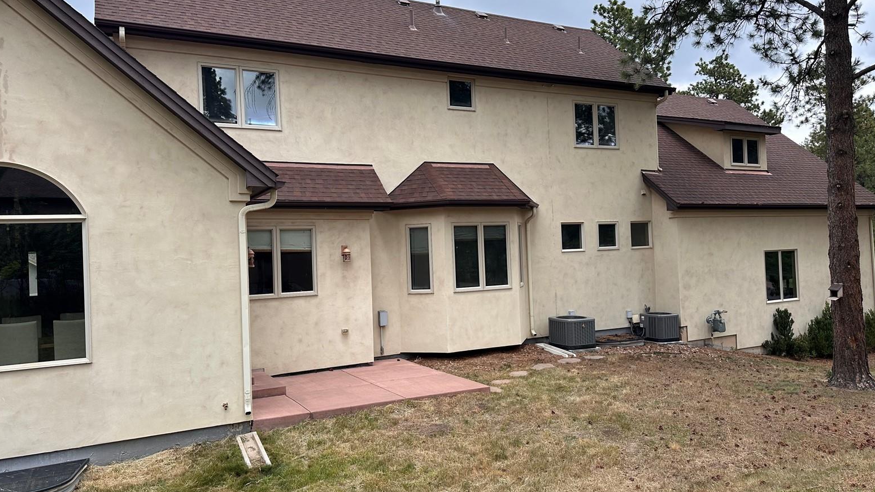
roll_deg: +1.4
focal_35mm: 27
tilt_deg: +2.5
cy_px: 238
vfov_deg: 42.9
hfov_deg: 69.8
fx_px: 627
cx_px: 446
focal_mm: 6.86
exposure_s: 1/1050
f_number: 1.78
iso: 80
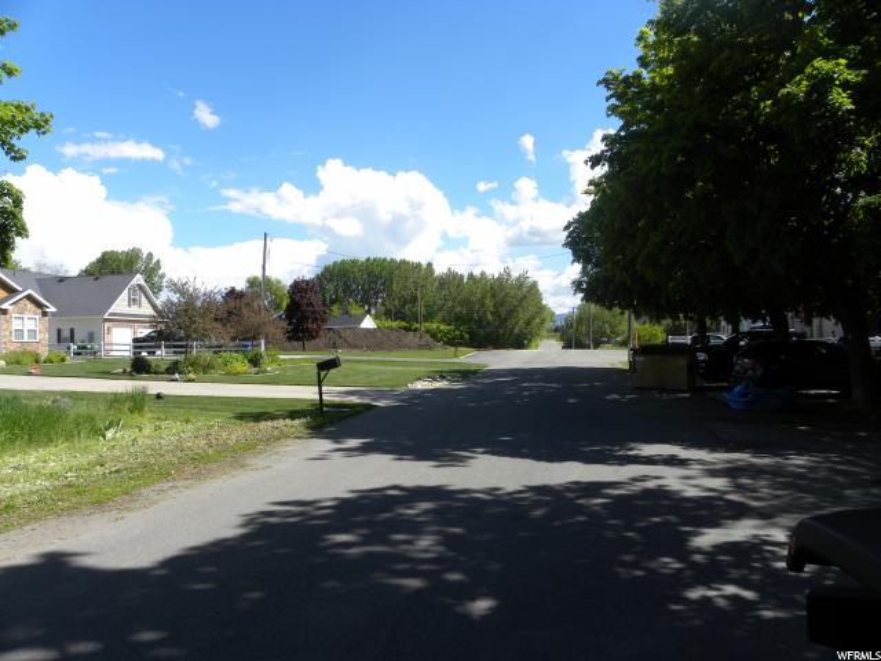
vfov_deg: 53.1
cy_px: 330
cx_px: 440
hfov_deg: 67.3
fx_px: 662
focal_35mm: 26
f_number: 5
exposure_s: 1/282
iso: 64
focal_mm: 4.6
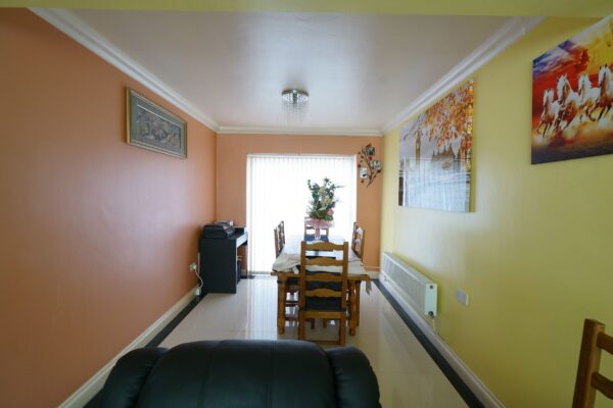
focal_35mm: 16
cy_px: 204
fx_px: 272
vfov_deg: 73.7
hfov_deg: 96.7
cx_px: 306
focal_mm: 16
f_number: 5
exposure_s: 1/25
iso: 400
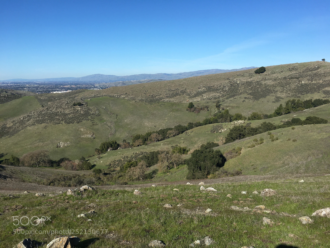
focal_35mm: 29
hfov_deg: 61.7
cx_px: 165
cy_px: 124
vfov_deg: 48.2
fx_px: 276
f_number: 2.2
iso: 25
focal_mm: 4.15
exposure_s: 1/2137
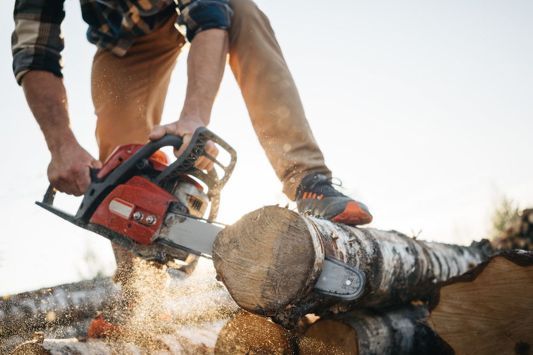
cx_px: 266
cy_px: 178
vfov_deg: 37.9
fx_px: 518
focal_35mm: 35
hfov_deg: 54.4
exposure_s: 1/640
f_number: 2.8
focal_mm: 35
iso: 125
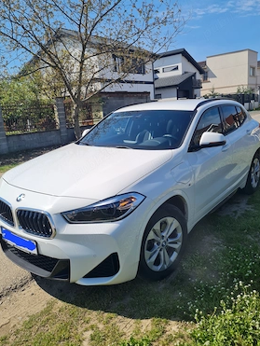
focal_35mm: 28
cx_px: 134
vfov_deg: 63.4
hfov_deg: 49.8
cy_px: 173
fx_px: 280
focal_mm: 5.4
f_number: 1.8
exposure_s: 1/3333
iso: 50
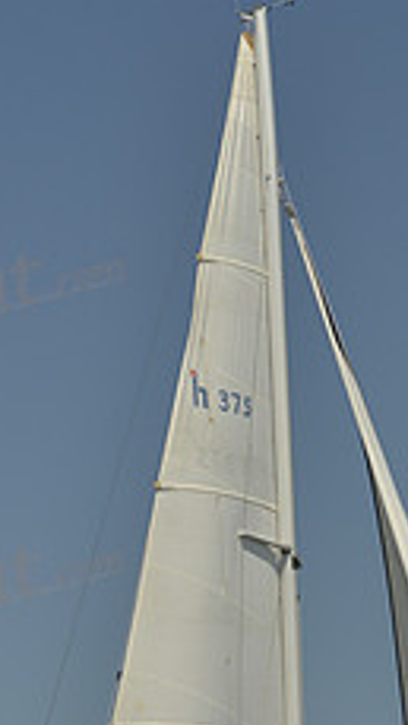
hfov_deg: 6.5
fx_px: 3573
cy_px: 728
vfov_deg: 11.5
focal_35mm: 186
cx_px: 289
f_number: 8
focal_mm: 70
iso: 200
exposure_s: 1/800
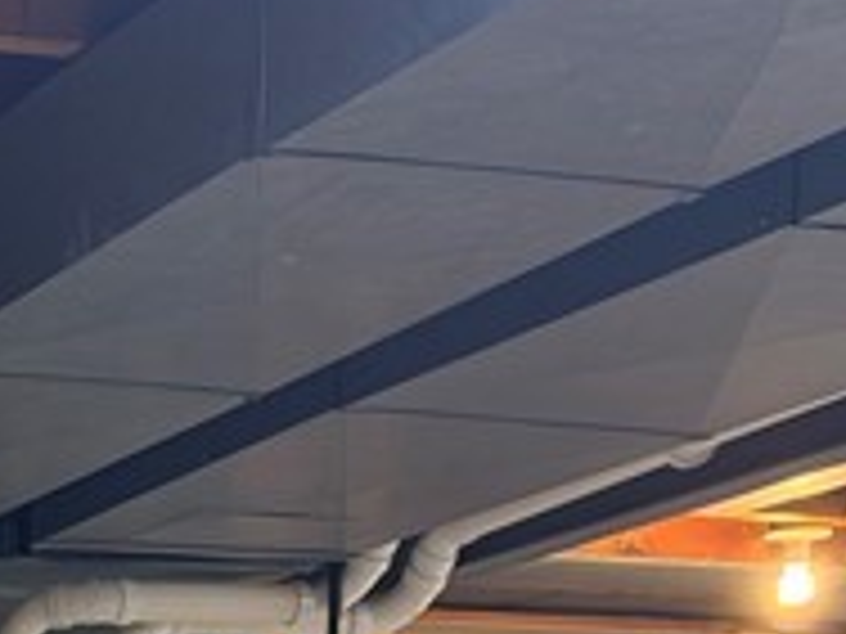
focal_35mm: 131
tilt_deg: -3.1
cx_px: -374
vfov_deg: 10.1
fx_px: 3202
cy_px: 1457
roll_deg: +0.6
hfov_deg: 14.2
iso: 160
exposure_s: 1/60
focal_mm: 6.93
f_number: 1.48
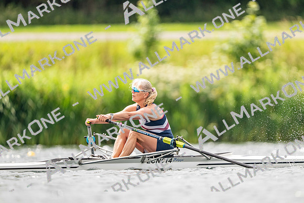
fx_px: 7095
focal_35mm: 840
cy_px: 102
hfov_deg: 2.5
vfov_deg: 1.6
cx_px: 152
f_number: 5.6
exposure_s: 1/2500
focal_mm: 840
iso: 900
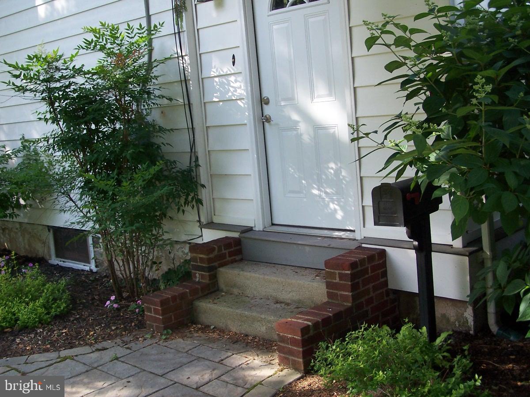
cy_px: 198
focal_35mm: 48
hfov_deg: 39.7
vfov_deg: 30.3
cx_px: 265
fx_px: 735
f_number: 3.2
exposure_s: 1/90
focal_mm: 8
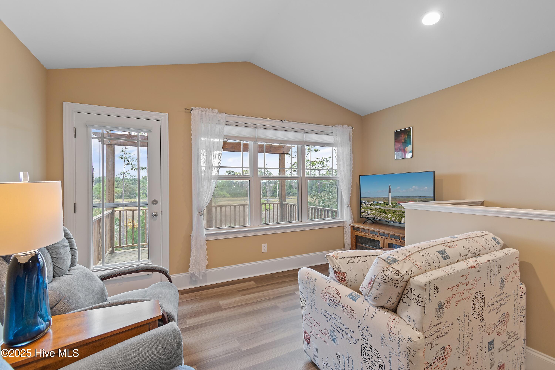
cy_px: 185
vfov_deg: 77.3
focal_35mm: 15
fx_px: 231
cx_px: 278
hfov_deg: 100.4
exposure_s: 1/3
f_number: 4.5
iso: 100
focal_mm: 10
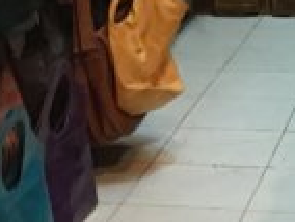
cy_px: -297
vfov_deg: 8.4
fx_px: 1391
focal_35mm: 163
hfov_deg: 12.0
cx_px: 256
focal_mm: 4.15
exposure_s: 1/33
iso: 160
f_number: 2.2
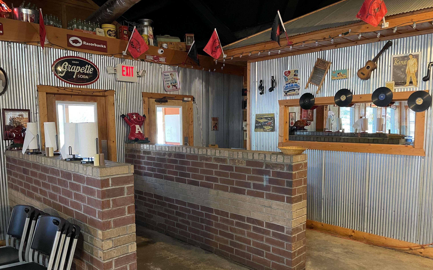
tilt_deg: -6.2
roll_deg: +0.9
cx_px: 215
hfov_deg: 66.5
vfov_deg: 44.4
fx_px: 330
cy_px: 158
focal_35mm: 28
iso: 500
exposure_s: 1/30
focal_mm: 4.2
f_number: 1.6
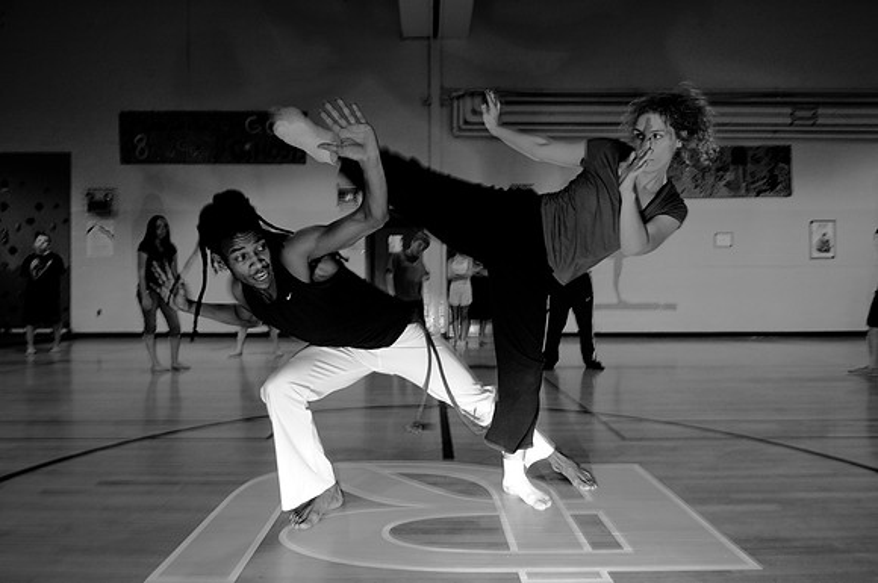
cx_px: 439
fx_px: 585
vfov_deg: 53.0
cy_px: 292
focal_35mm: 24
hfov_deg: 73.8
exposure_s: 1/30
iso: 640
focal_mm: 16
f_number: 5.6
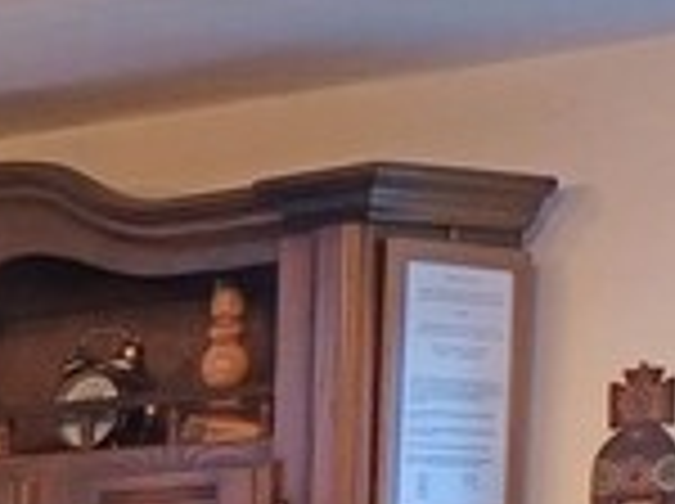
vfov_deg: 8.6
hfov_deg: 9.1
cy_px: 922
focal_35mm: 164
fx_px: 3193
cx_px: -1512
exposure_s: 1/100
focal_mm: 5.89
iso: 960
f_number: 1.4
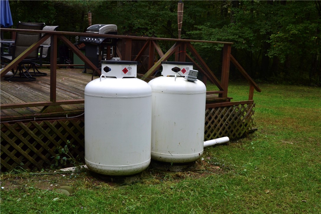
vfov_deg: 34.2
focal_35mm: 39
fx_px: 348
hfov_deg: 49.6
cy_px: 107
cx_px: 160
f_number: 8
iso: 400
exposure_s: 1/80
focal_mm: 26
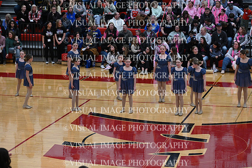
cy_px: 84
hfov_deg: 17.8
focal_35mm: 115
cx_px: 126
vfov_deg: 11.9
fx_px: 805
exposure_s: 1/400
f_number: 4
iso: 4000
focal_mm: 115
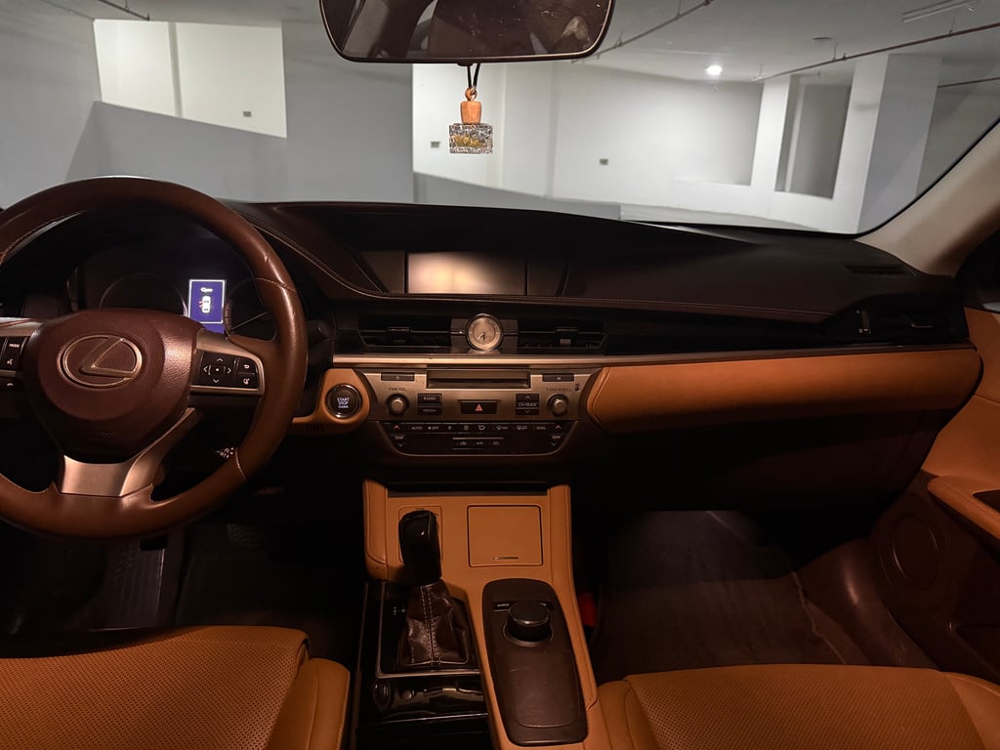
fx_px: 693
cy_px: 375
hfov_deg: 71.6
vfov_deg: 56.8
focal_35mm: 24
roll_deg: -2.2
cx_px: 500
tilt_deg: -16.2
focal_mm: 6.76
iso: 1000
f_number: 1.78
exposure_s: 1/32
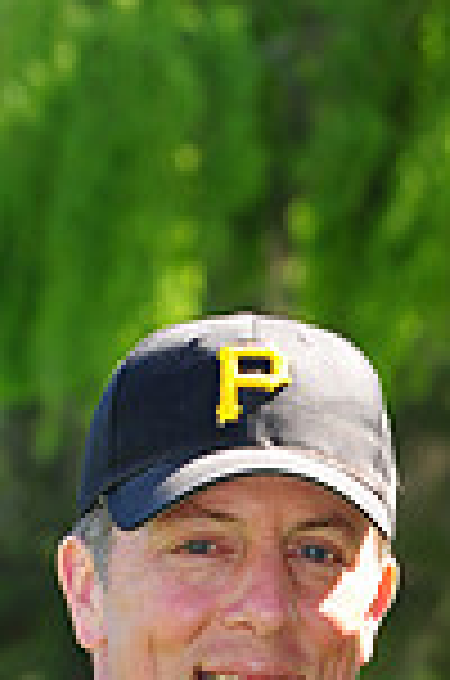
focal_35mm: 385
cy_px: 887
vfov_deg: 5.3
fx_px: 7252
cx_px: 472
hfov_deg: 3.6
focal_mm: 100
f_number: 7.1
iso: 200
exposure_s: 1/160
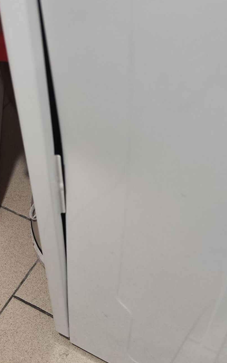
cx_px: 109
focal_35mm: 25
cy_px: 180
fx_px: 247
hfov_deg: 49.3
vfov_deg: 72.5
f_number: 1.69
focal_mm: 7.01
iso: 2543
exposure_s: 1/60
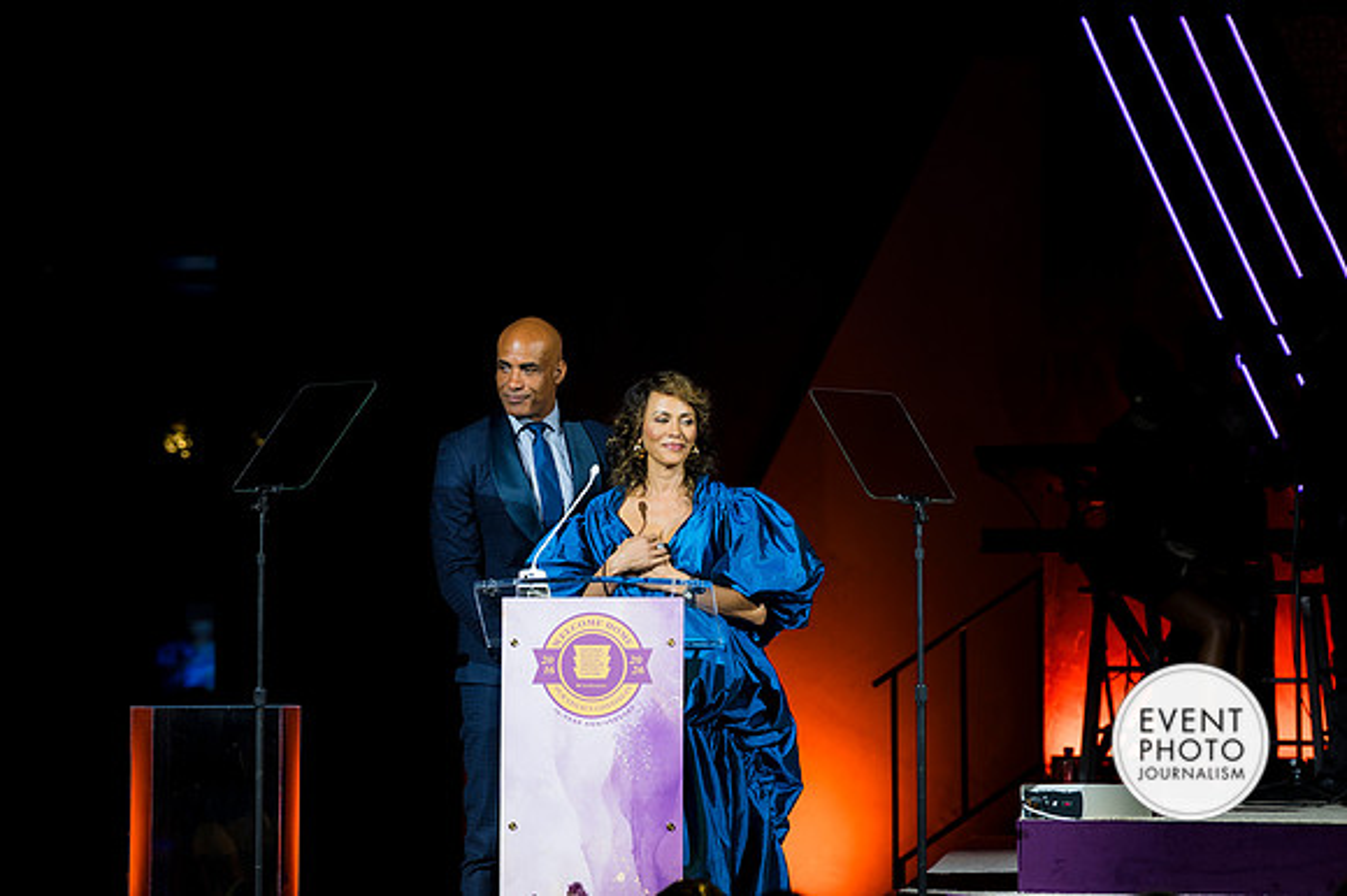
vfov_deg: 8.3
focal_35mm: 165
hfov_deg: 12.5
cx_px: 674
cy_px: 448
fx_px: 6170
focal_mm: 110
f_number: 3.5
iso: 125
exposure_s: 1/50
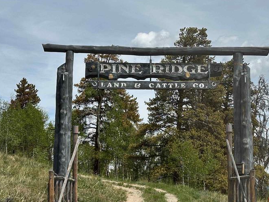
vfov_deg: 19.9
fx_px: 575
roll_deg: +1.4
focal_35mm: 74
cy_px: 116
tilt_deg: +8.9
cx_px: 150
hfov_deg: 26.3
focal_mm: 6.86
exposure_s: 1/6623
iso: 64
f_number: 1.78
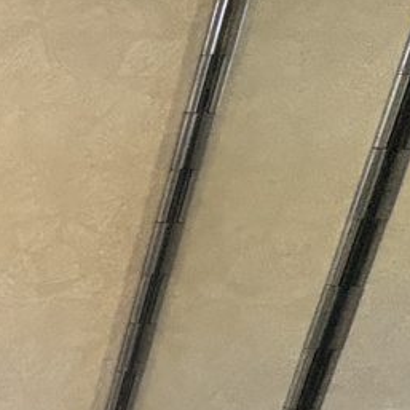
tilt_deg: -22.8
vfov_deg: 21.5
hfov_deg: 15.3
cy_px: 437
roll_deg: -1.1
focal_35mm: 77
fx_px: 1032
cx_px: -518
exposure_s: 1/60
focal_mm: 2.22
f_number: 2.2
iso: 800
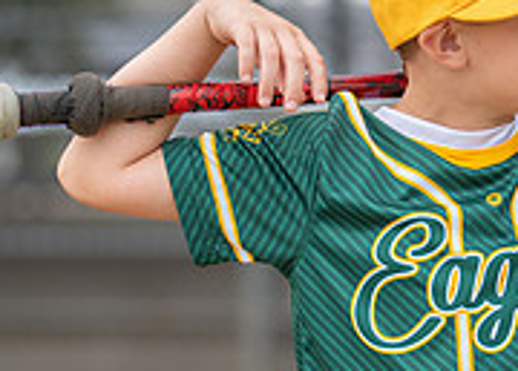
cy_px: 189
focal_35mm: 200
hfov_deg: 10.0
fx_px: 2946
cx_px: 490
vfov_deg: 7.2
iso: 200
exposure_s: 1/3200
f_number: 1.2
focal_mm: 50
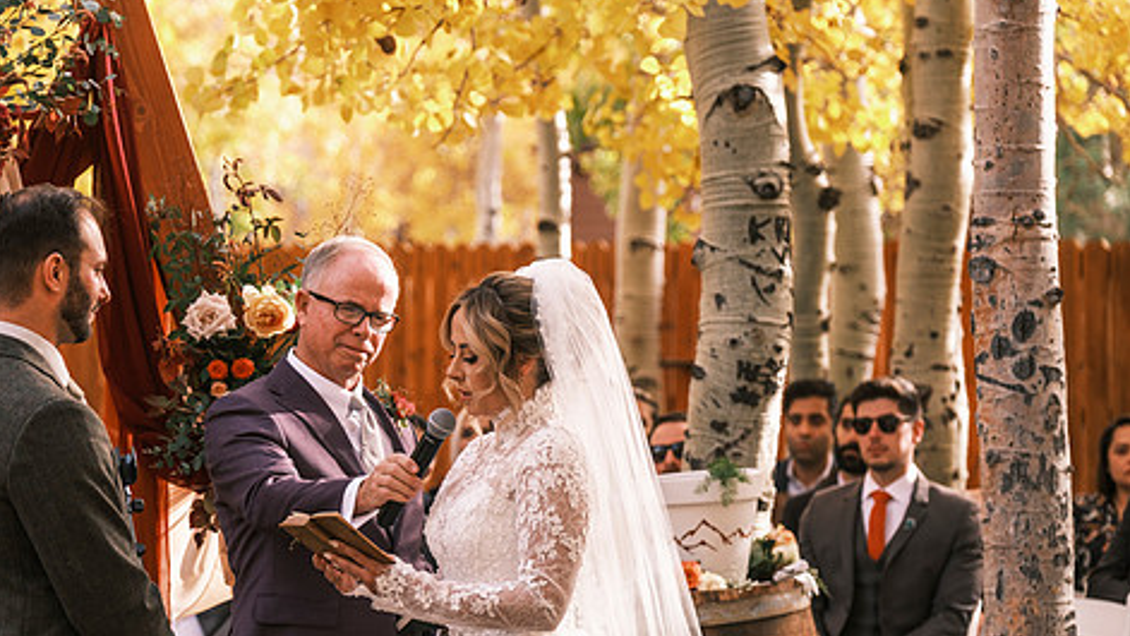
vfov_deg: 7.8
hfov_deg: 13.8
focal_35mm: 156
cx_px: 437
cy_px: 428
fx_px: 4675
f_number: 3.2
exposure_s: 1/500
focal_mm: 80.4
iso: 400
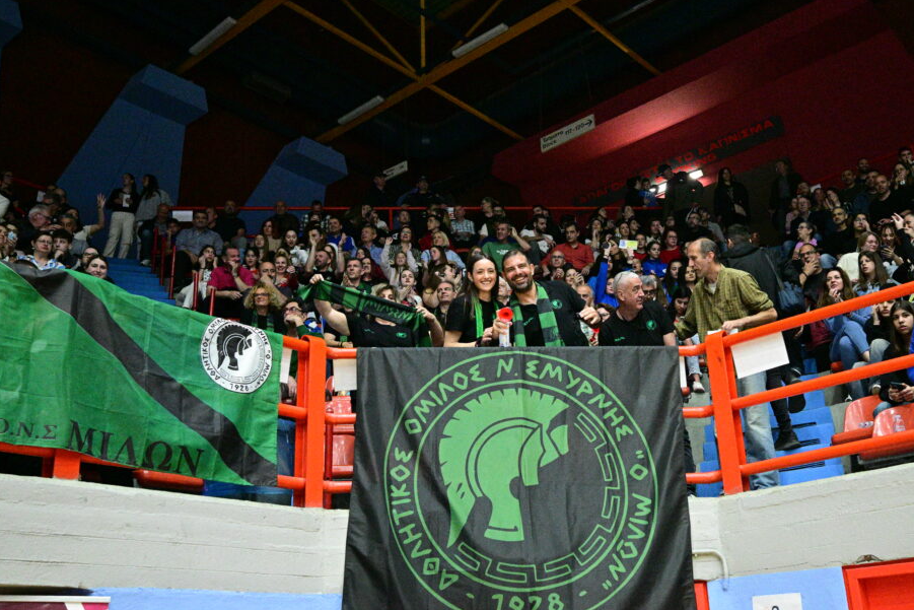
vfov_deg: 38.9
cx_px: 515
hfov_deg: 55.6
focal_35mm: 34
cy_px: 315
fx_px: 863
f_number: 4
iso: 4000
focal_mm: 30
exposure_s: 1/1000
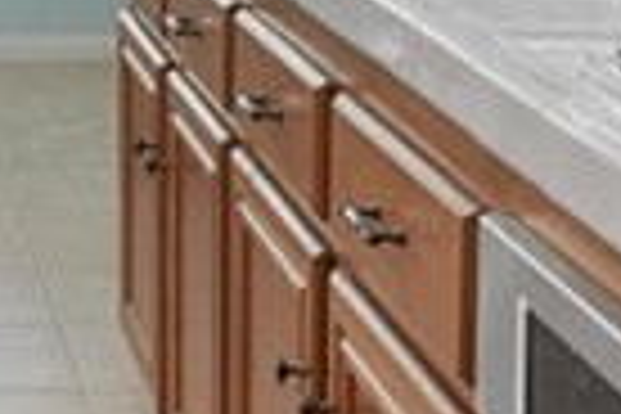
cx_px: -220
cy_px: -335
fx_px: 2053
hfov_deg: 16.2
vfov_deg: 10.8
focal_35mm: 119
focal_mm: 16
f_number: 6.3
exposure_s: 1/20
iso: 1250
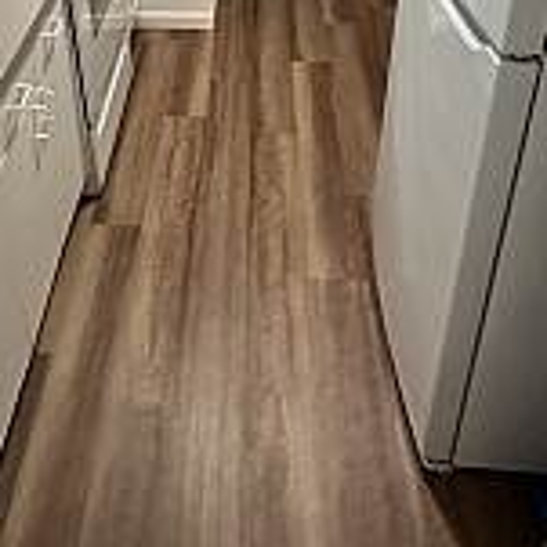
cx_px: 154
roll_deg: +2.0
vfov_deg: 36.0
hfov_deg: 40.1
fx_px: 733
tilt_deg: -25.2
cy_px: -25
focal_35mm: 41
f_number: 2.2
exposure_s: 1/60
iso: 640
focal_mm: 2.22
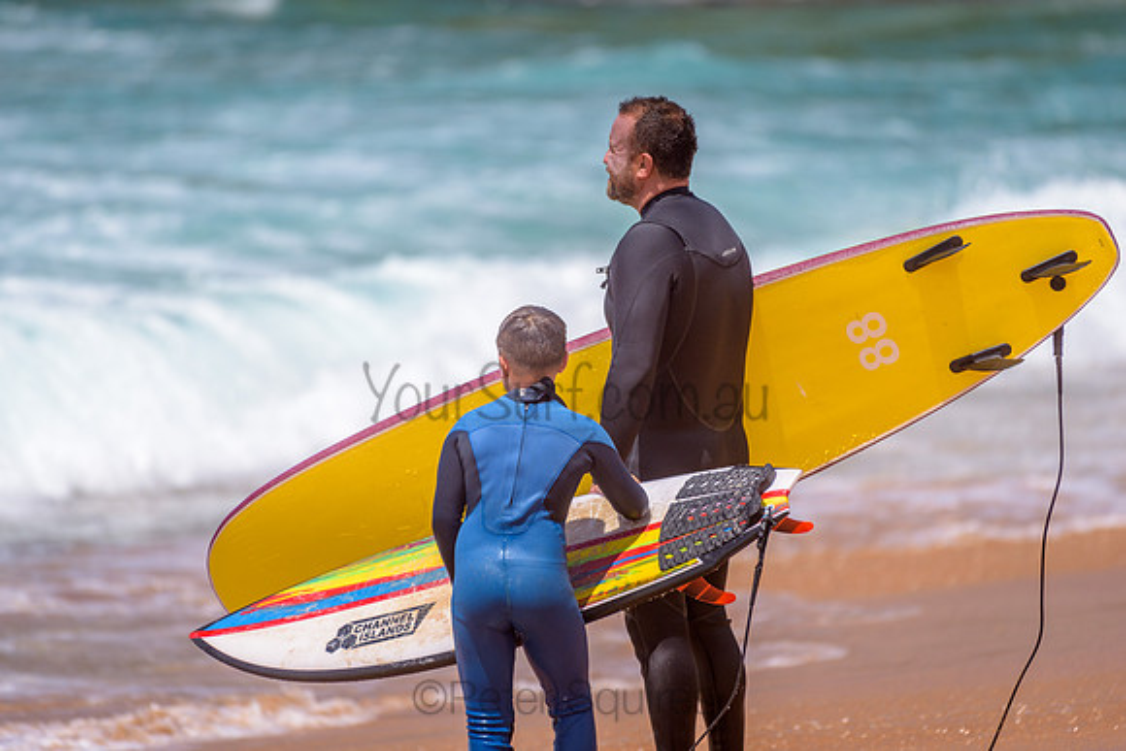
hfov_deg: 4.1
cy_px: 376
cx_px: 557
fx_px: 15885
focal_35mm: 508
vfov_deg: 2.7
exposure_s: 1/2000
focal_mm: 500
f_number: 5.6
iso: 100
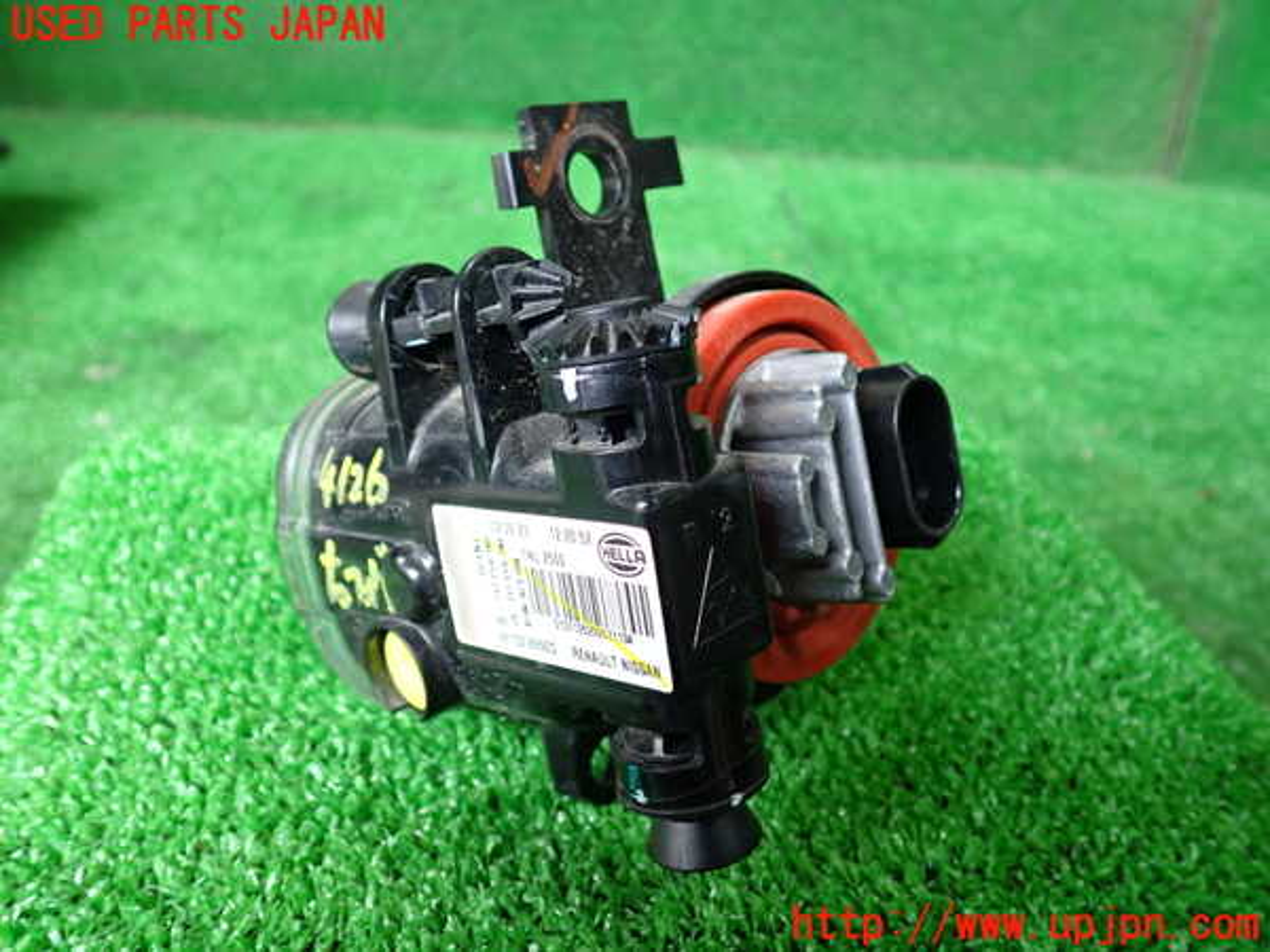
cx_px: 635
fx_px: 1101
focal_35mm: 30
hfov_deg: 60.0
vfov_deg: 46.8
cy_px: 476
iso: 250
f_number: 2.3
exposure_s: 1/30
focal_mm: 5.4
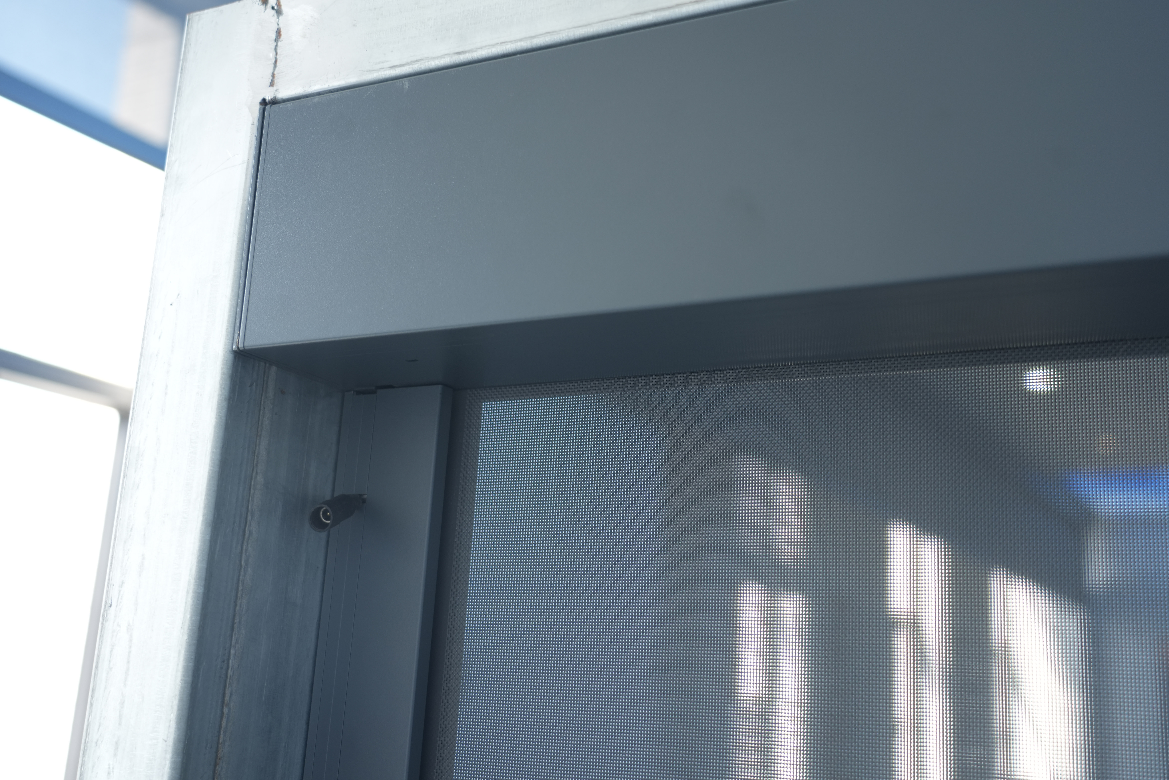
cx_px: 584
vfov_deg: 33.4
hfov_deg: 48.5
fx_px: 1299
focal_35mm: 40
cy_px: 390
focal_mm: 40
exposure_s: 1/60
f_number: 4
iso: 500
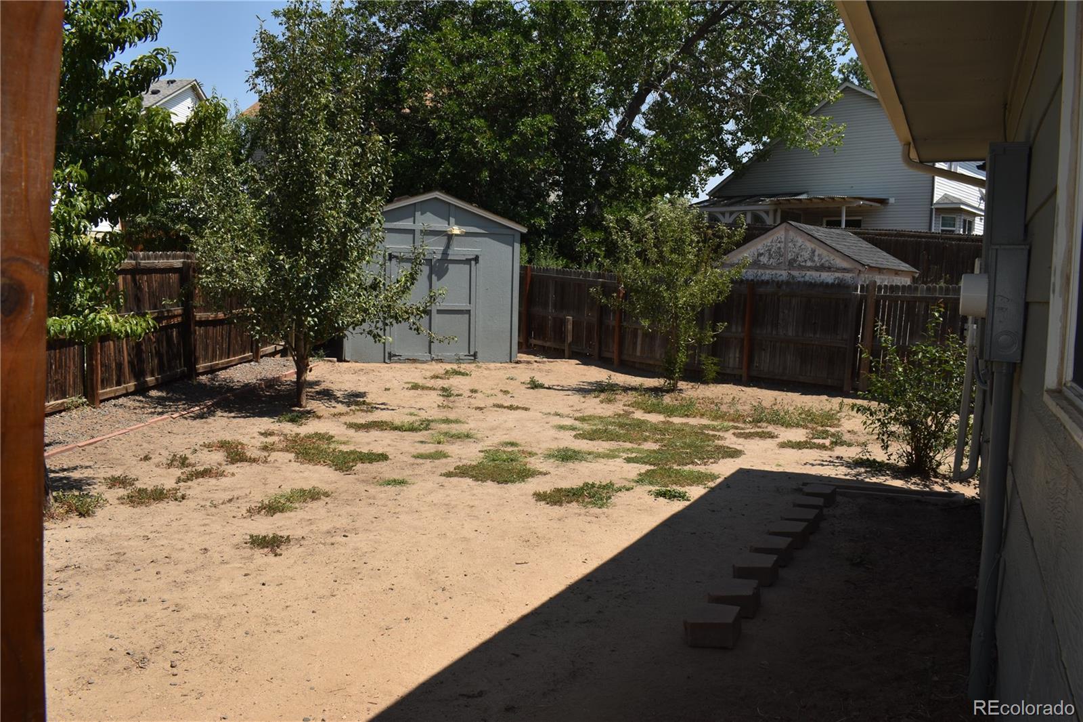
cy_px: 361
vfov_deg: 47.9
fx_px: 812
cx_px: 542
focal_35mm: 27
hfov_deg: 67.4
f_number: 13
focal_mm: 18
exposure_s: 1/200
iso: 100
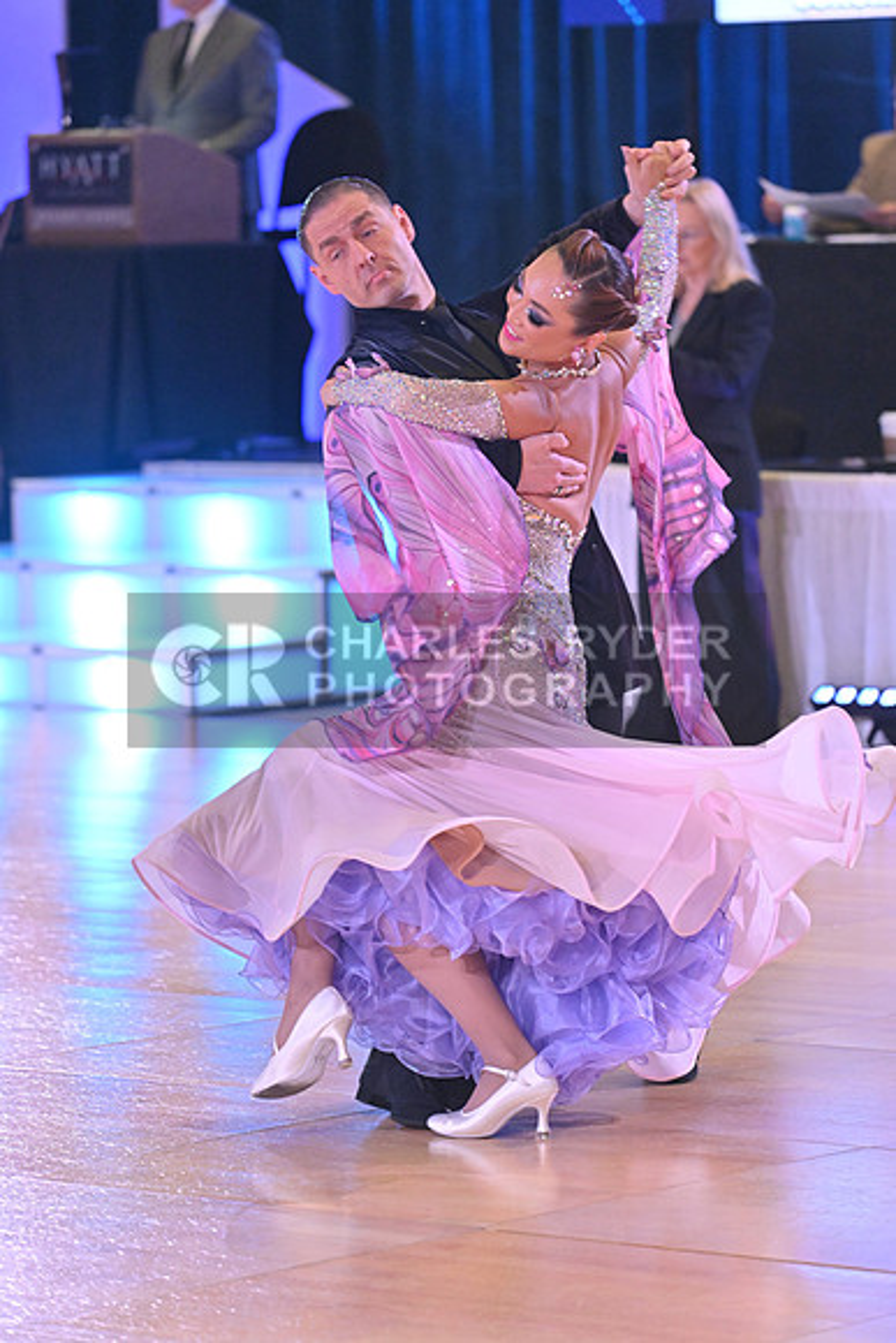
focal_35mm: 185
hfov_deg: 7.4
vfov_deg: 11.1
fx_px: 6902
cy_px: 672
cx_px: 448
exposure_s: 1/400
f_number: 5
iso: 4000
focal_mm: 185
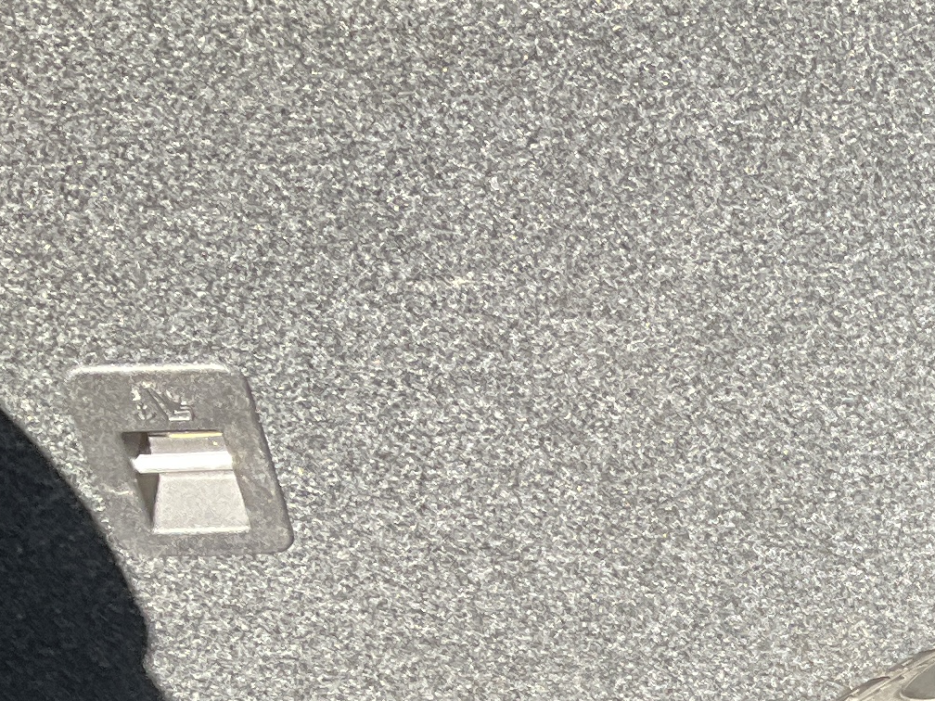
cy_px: 1148
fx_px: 3133
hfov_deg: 15.4
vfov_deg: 12.0
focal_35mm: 116
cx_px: 1478
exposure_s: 1/137
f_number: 1.8
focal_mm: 3
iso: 25
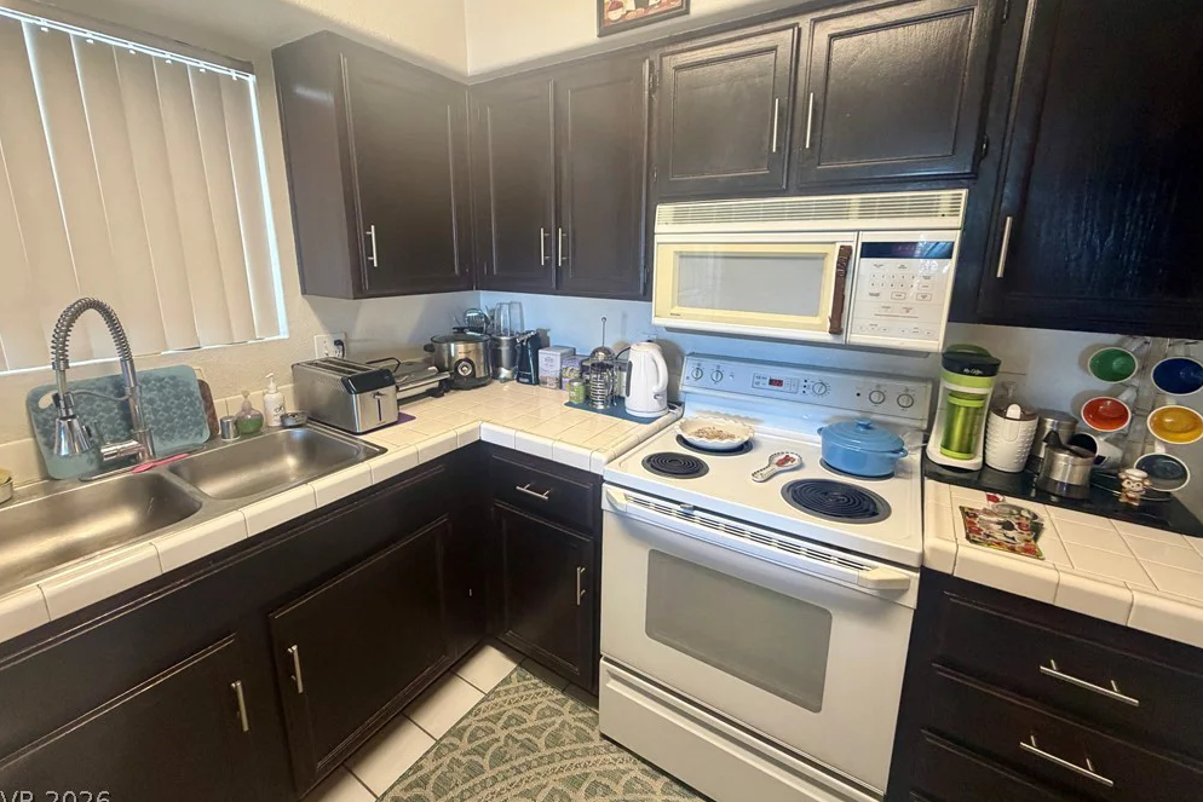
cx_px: 599
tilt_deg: -11.3
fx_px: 501
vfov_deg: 77.1
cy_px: 357
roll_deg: -0.5
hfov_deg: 100.4
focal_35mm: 15
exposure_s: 1/60
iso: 200
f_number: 2.2
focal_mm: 2.22
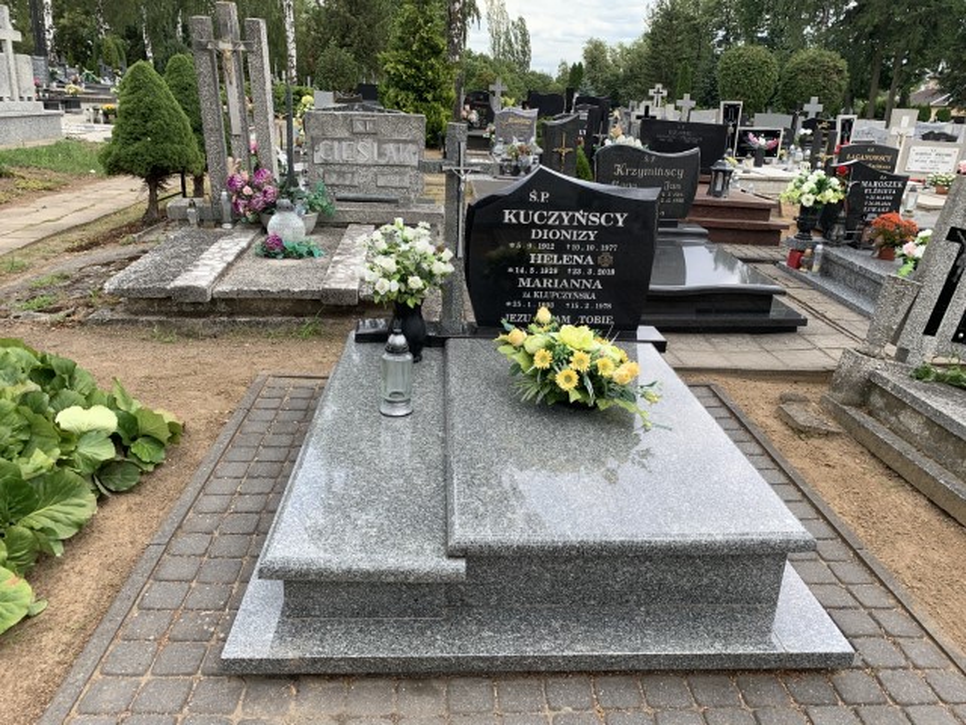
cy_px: 362
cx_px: 483
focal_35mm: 26
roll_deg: -0.7
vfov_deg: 53.1
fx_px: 726
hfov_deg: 67.3
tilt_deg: -16.9
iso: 25
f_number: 1.8
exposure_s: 1/573
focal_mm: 4.25
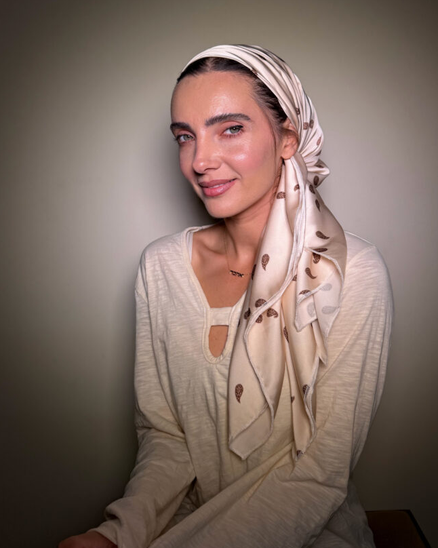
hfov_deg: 49.9
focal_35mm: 29
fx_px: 470
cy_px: 212
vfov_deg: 59.8
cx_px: 241
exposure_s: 1/332
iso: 80
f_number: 1.78
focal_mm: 6.76
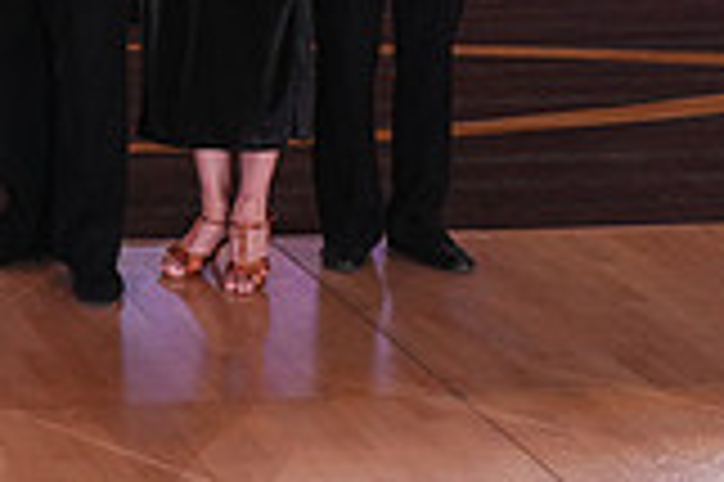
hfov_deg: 16.5
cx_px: -495
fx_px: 2170
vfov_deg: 12.0
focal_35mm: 108
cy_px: -268
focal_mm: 30
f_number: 6.3
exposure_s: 1/200
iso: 2000
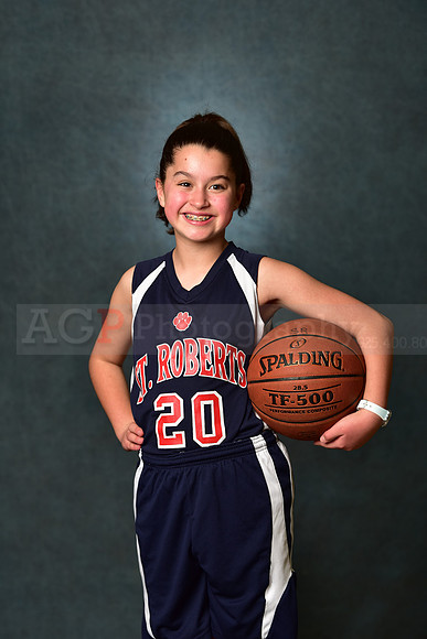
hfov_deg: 13.4
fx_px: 1814
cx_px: 214
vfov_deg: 20.0
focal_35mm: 102
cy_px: 320
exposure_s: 1/200
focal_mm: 102
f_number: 4.5
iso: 250
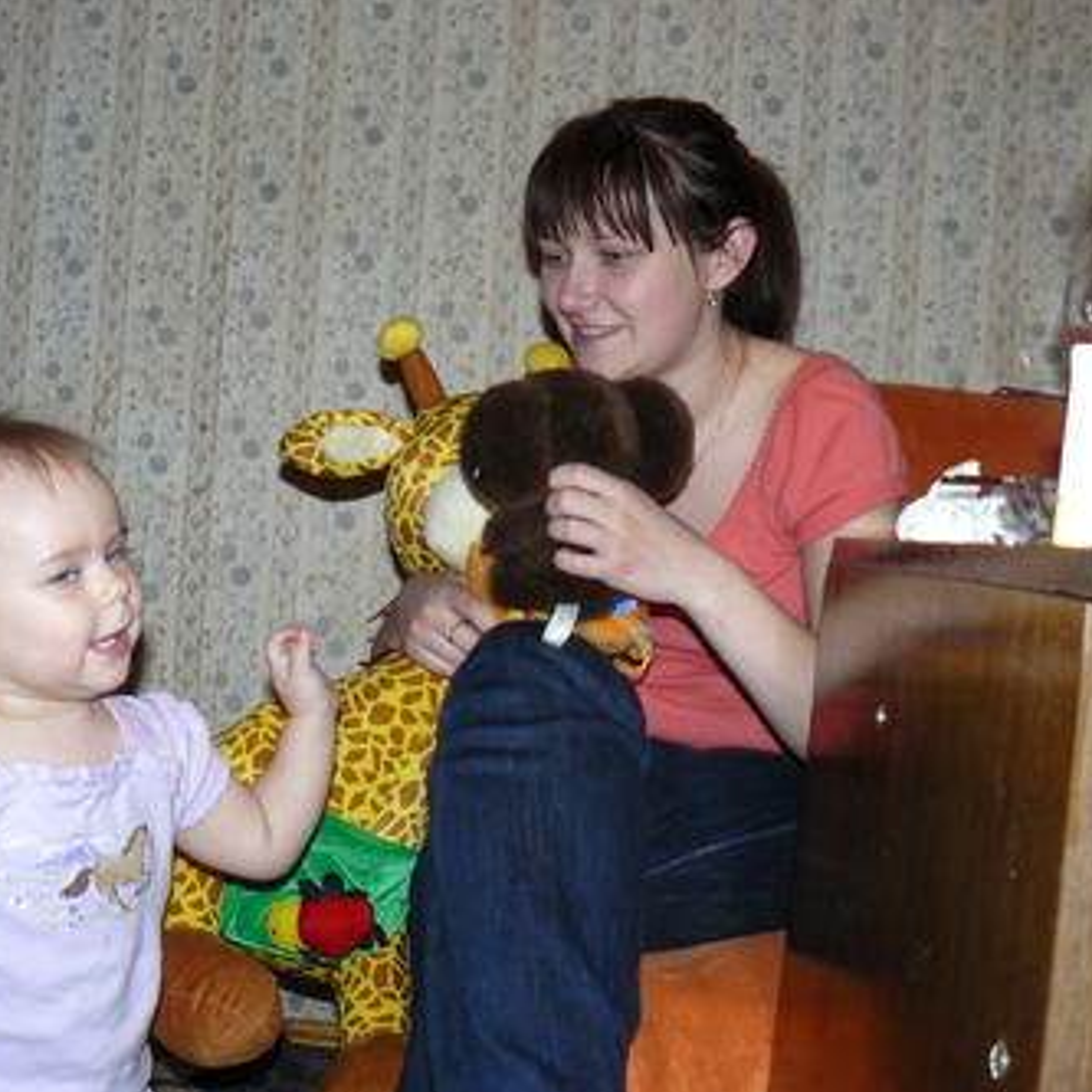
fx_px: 1535
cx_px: 433
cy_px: 544
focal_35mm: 43
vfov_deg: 39.2
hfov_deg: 39.0
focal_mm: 6
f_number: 2.8
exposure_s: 1/30
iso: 100
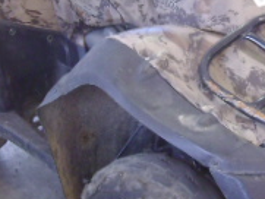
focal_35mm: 92
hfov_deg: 21.2
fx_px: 705
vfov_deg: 16.1
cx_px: 186
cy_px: 89
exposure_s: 1/30
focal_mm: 4.5
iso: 125
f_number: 3.3
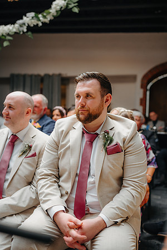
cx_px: 84
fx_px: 244
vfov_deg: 54.4
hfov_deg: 37.9
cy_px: 125
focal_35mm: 35
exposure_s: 1/640
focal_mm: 35
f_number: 2
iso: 100
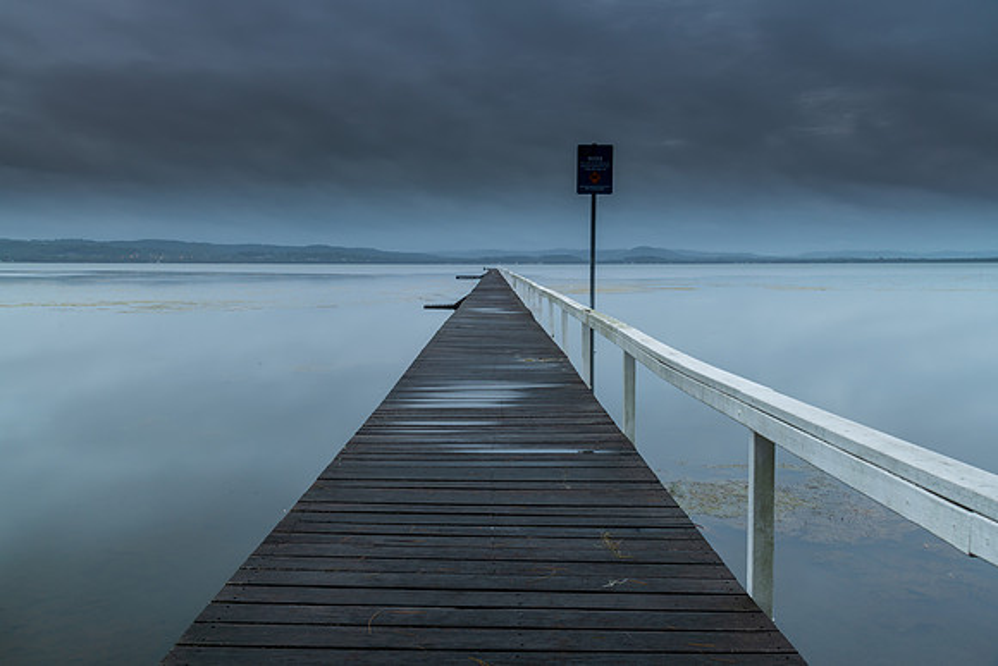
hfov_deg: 59.6
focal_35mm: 31
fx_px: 872
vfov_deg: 41.8
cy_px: 333
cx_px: 499
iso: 100
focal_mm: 31
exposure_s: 6
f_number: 9
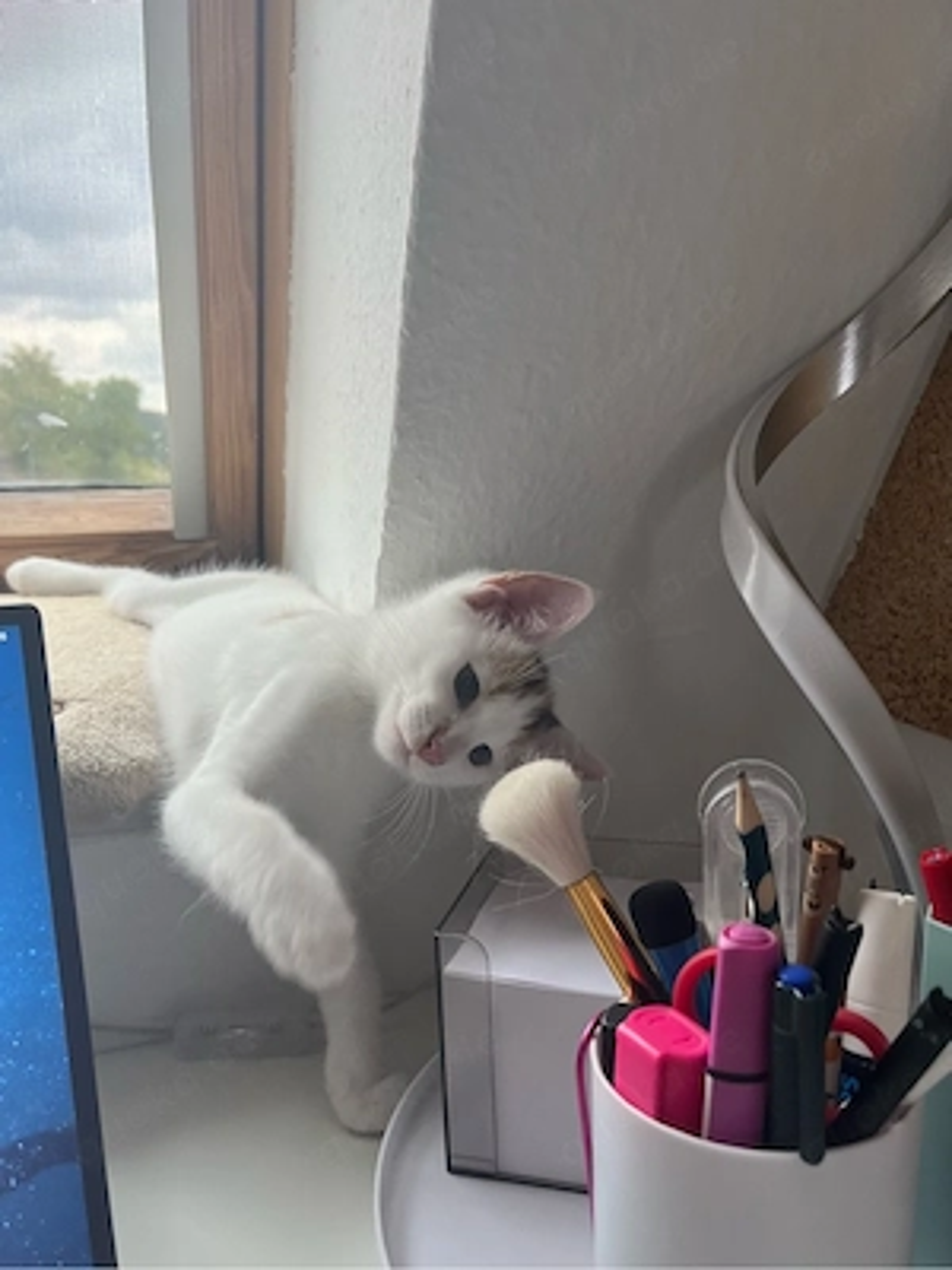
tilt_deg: -14.1
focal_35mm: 26
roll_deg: +3.1
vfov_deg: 67.3
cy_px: 635
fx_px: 953
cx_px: 476
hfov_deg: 53.1
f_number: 1.6
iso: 125
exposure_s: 1/109
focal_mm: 5.1
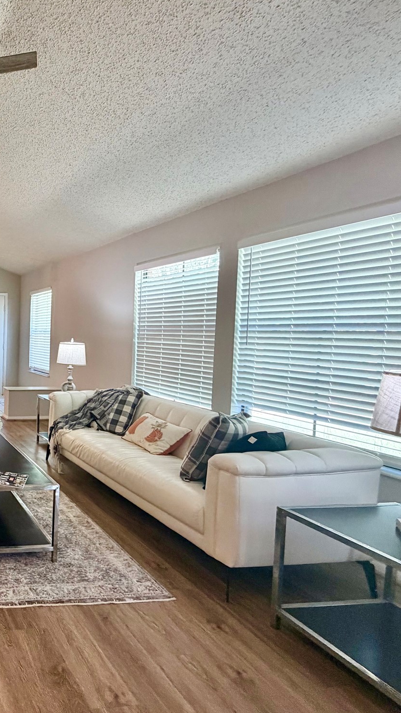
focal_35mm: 21
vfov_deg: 83.8
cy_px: 348
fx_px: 397
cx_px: -75
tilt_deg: -2.9
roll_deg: +0.7
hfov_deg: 39.5
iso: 250
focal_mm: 2.22
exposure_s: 1/60
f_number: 2.2
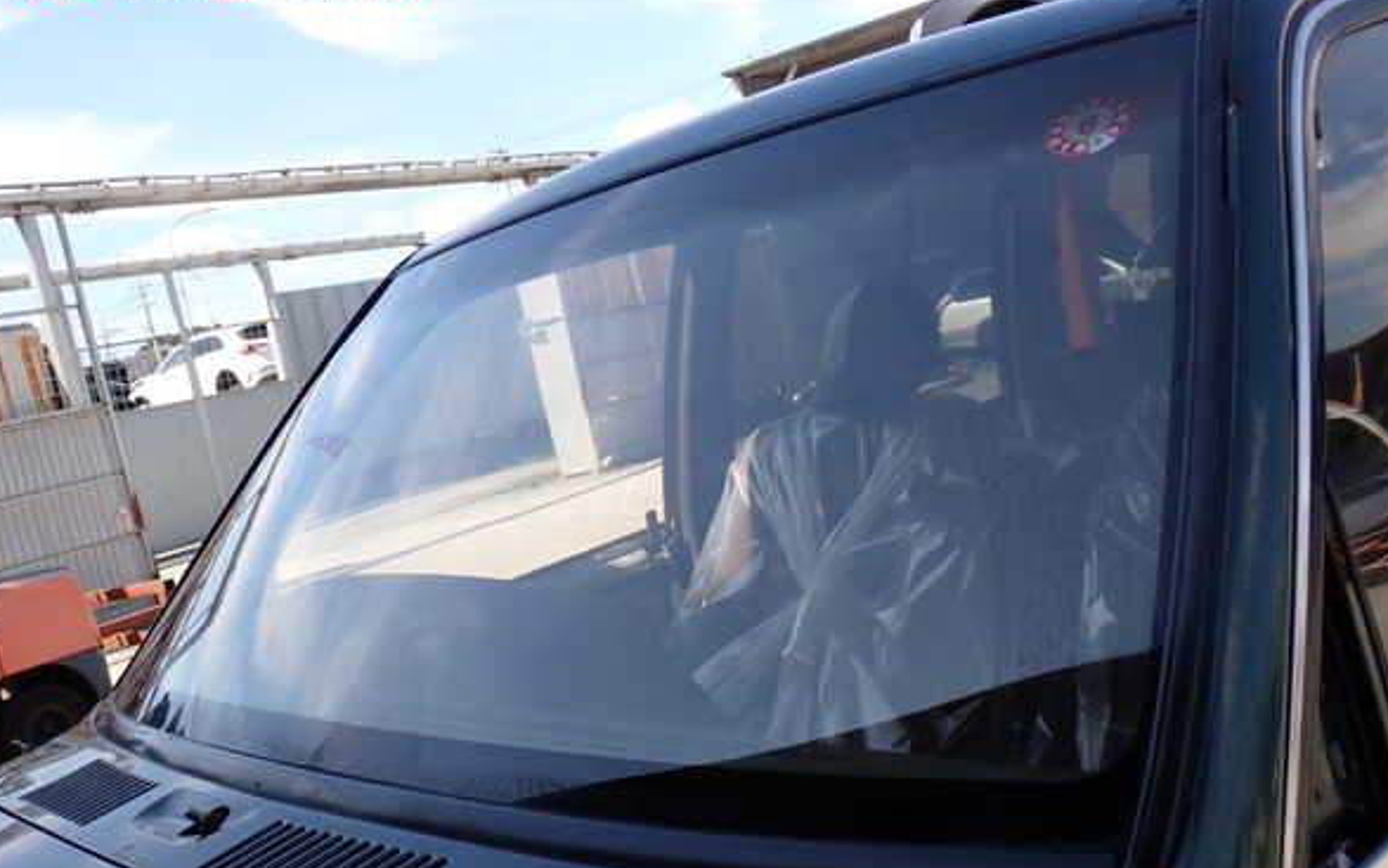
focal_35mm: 39
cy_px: 478
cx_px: 693
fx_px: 1475
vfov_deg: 32.8
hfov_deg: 50.4
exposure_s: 1/400
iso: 100
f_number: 3.5
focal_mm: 6.37
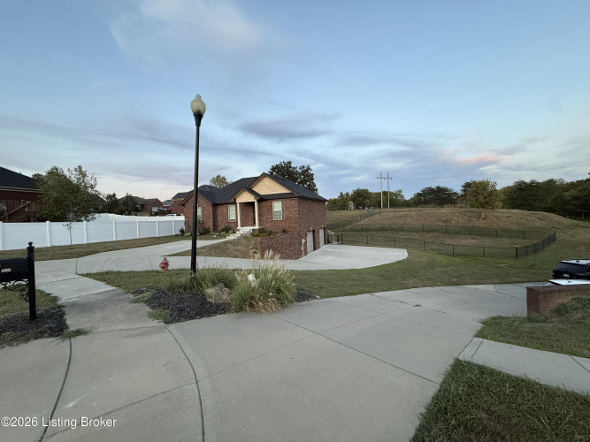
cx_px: 295
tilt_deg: -0.7
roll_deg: +2.1
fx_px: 239
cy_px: 221
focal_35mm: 14
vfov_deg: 85.7
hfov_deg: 102.1
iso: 200
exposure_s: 1/99
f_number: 2.2
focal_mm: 2.22
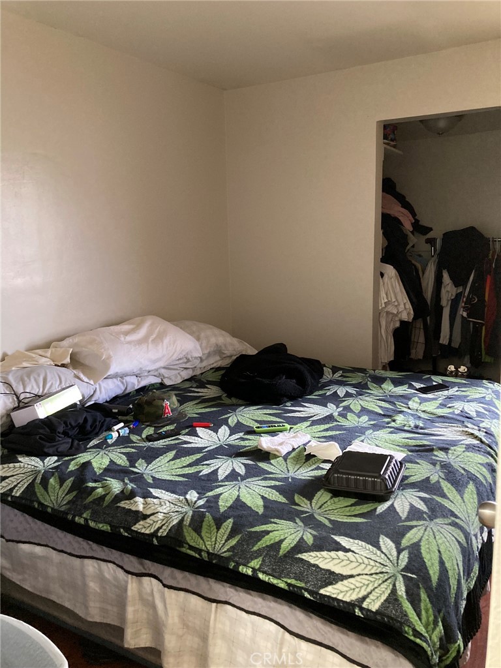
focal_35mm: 28
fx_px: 540
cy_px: 334
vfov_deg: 63.4
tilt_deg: -9.1
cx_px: 250
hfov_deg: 49.7
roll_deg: +1.2
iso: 250
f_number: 1.8
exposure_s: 1/40
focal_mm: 3.99
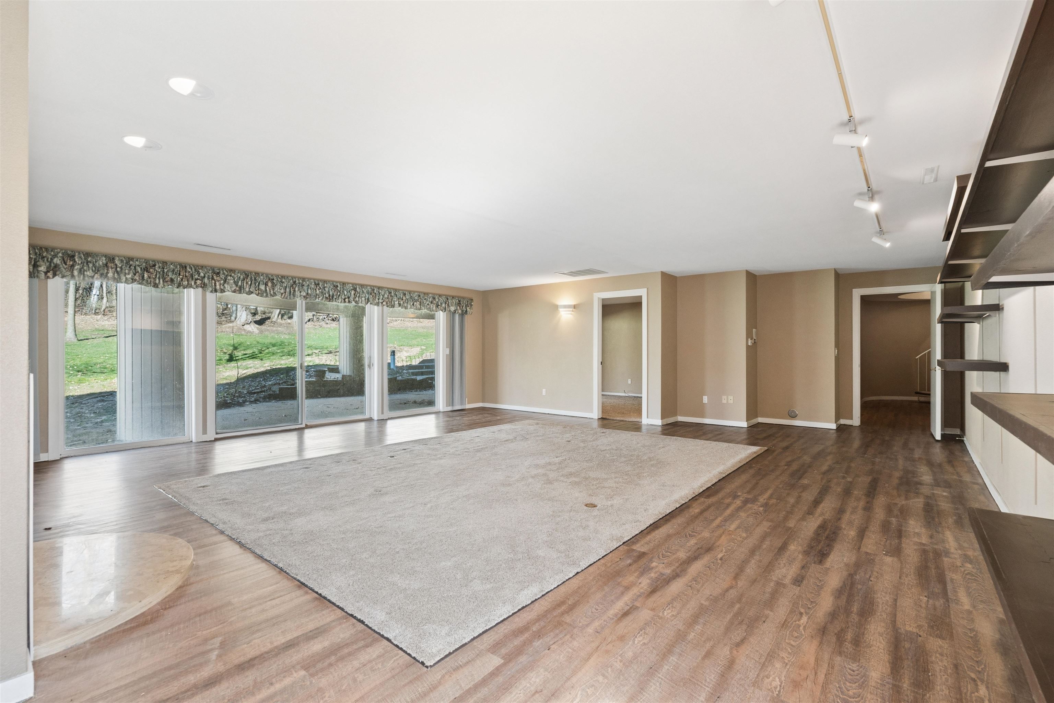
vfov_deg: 73.7
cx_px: 527
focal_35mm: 16
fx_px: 468
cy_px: 352
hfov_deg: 96.7
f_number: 10
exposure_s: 1/25
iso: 800
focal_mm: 16
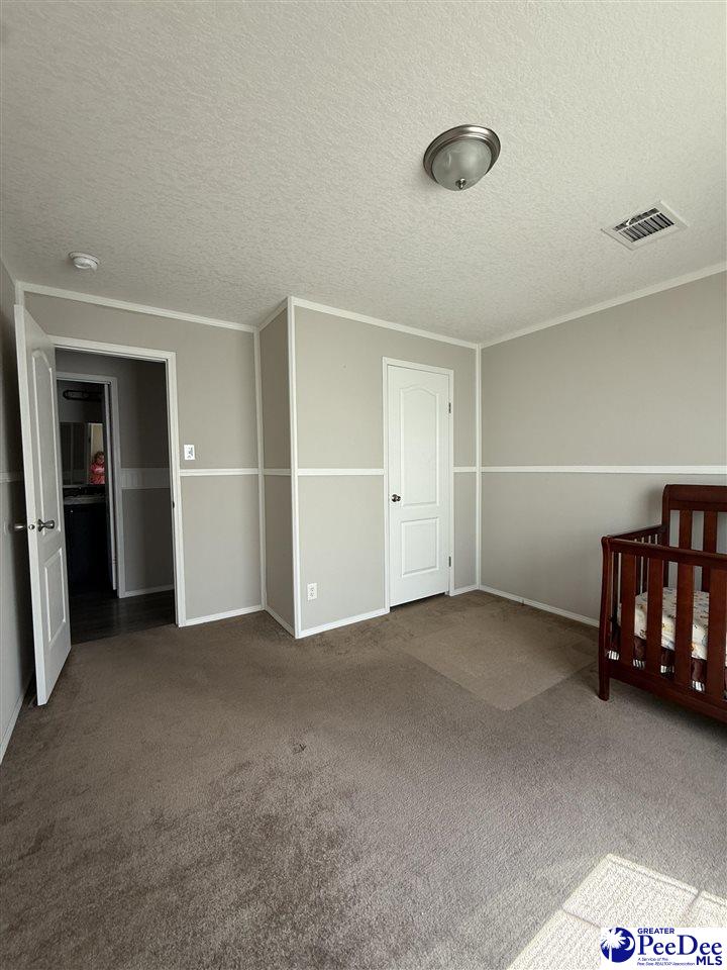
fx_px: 392
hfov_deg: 85.7
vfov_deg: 102.1
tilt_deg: -1.8
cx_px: 364
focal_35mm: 14
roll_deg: -0.1
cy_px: 485
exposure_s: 1/99
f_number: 2.2
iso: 125
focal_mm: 2.22
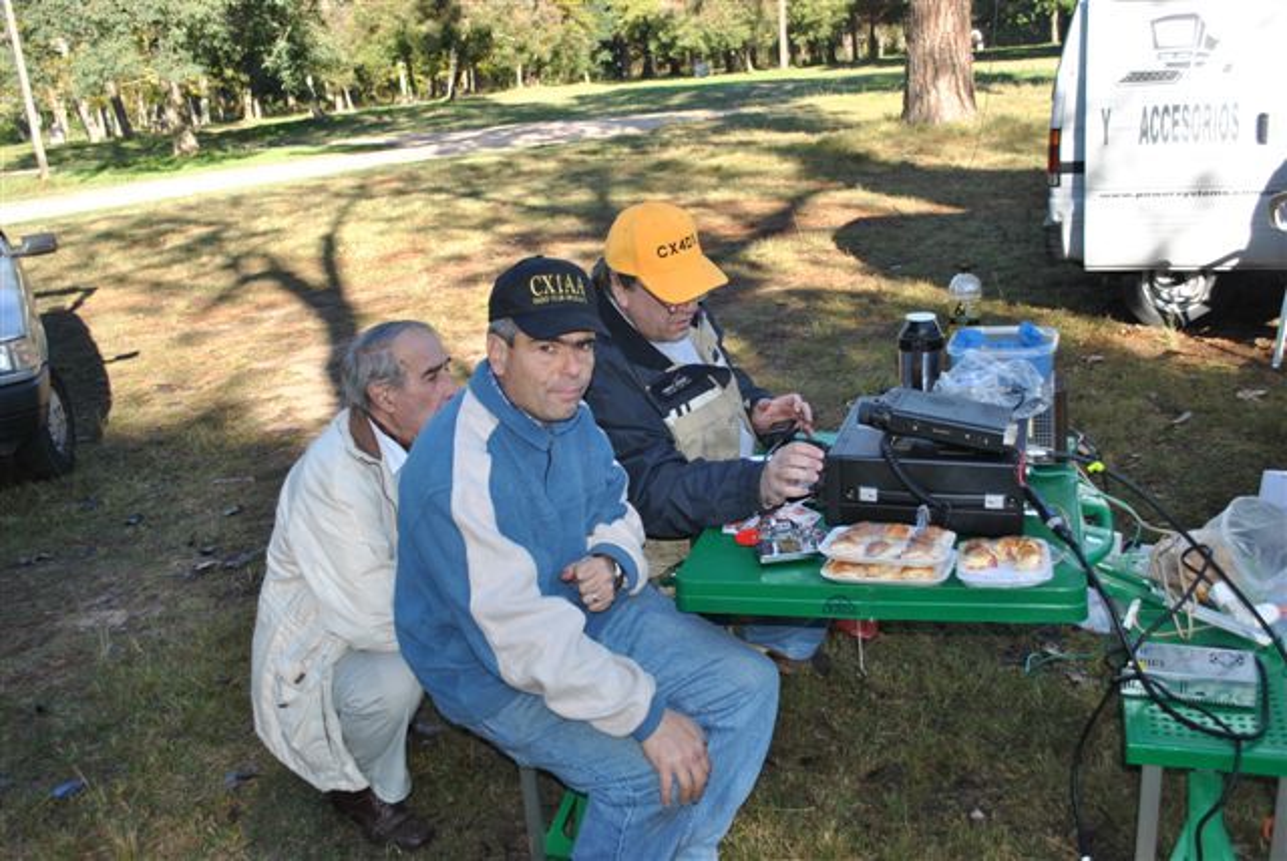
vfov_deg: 36.9
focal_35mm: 36
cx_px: 644
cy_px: 430
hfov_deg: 53.1
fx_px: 1288
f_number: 4
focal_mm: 24
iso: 100
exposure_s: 1/160
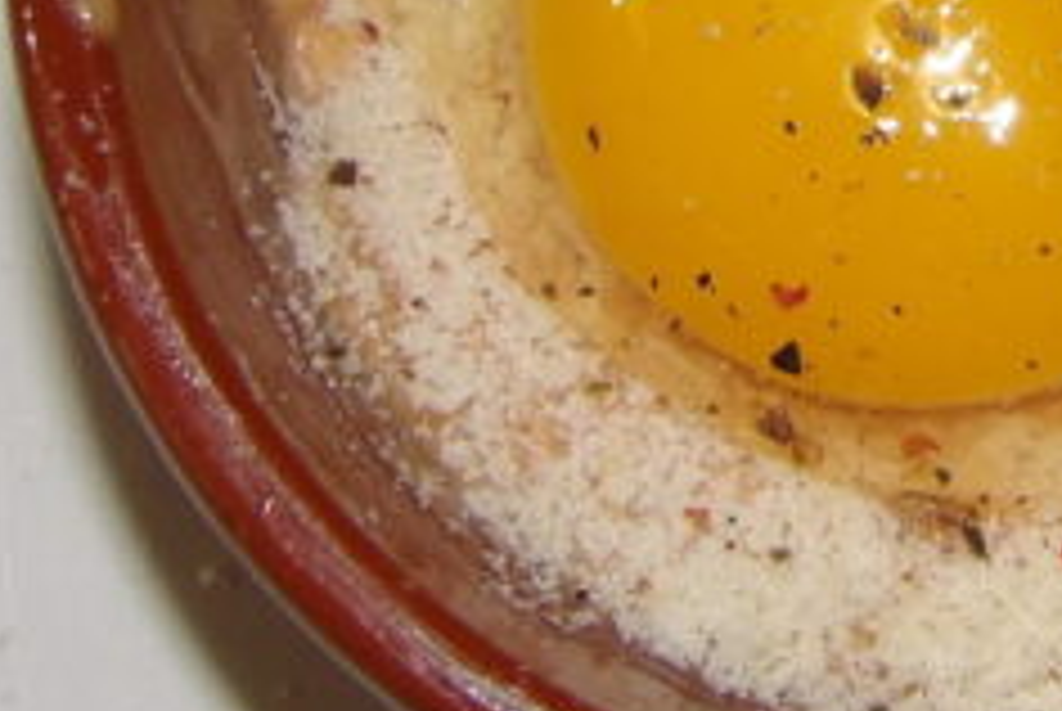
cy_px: -184
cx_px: 1116
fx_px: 4785
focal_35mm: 162
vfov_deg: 8.4
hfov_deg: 12.5
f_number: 3.3
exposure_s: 1/33
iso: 100
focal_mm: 8.2
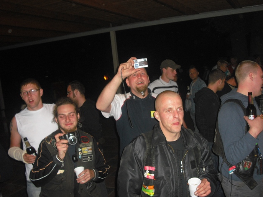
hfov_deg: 47.9
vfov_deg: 36.8
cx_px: 134
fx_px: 296
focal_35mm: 39
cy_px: 97
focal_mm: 6.2
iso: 200
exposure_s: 1/60
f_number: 2.8
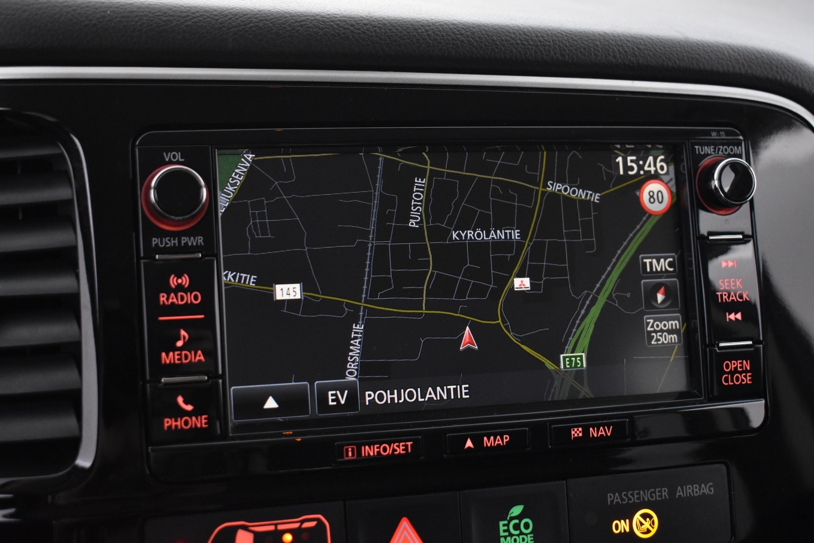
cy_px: 272
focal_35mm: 52
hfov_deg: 37.9
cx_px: 407
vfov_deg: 25.8
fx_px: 1187
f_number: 4.5
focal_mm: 35
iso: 3200
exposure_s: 1/30
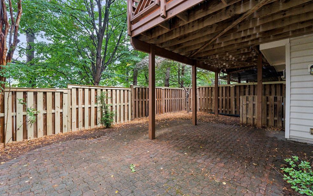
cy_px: 98
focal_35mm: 15
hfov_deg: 101.4
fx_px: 128
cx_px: 162
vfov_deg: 74.8
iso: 1600
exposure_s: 1/50
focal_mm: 14
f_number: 11
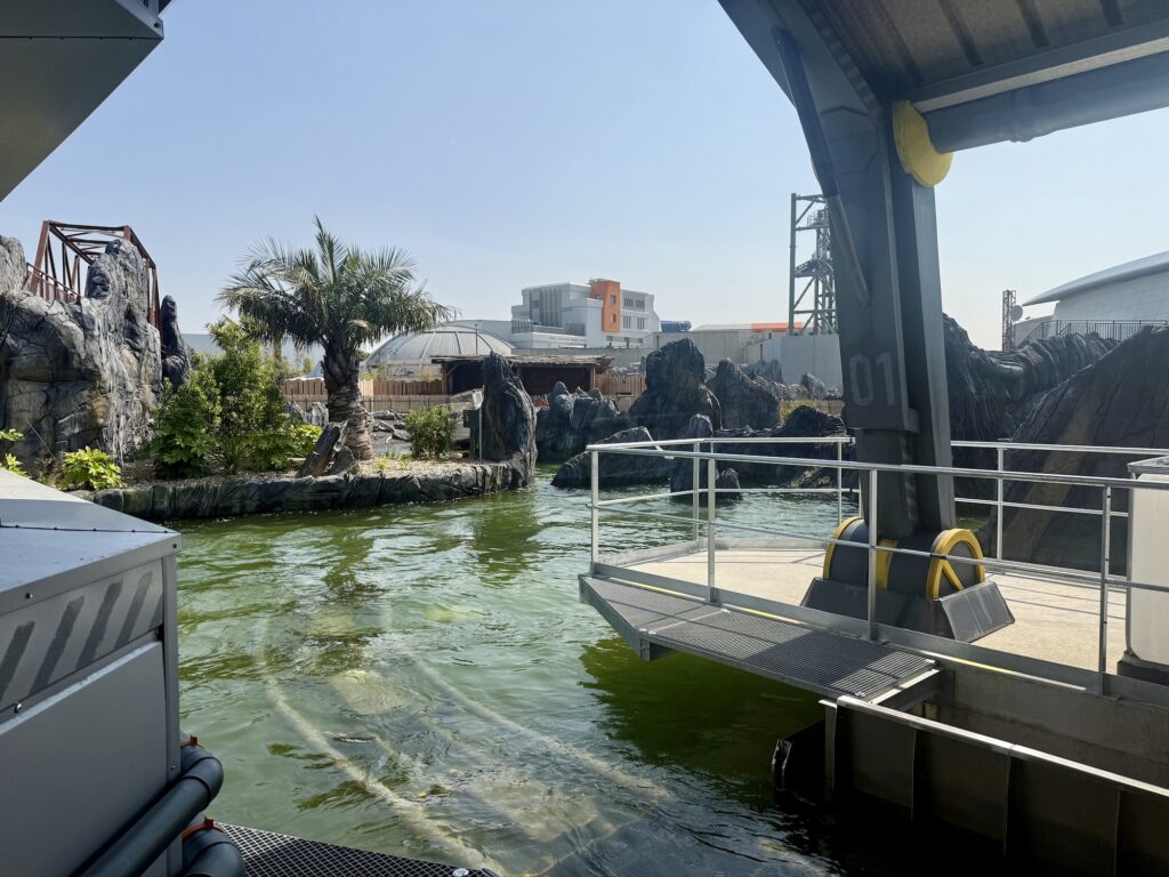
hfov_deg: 71.6
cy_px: 438
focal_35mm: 24
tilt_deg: -0.6
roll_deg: +1.0
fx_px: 810
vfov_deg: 56.8
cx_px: 584
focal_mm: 6.76
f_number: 1.78
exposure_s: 1/5714
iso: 80
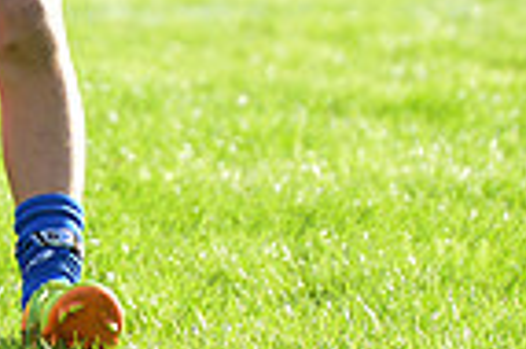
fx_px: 15995
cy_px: -277
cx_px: 40
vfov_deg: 1.3
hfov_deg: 1.9
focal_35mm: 1096
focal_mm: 270
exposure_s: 1/500
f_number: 4
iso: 500
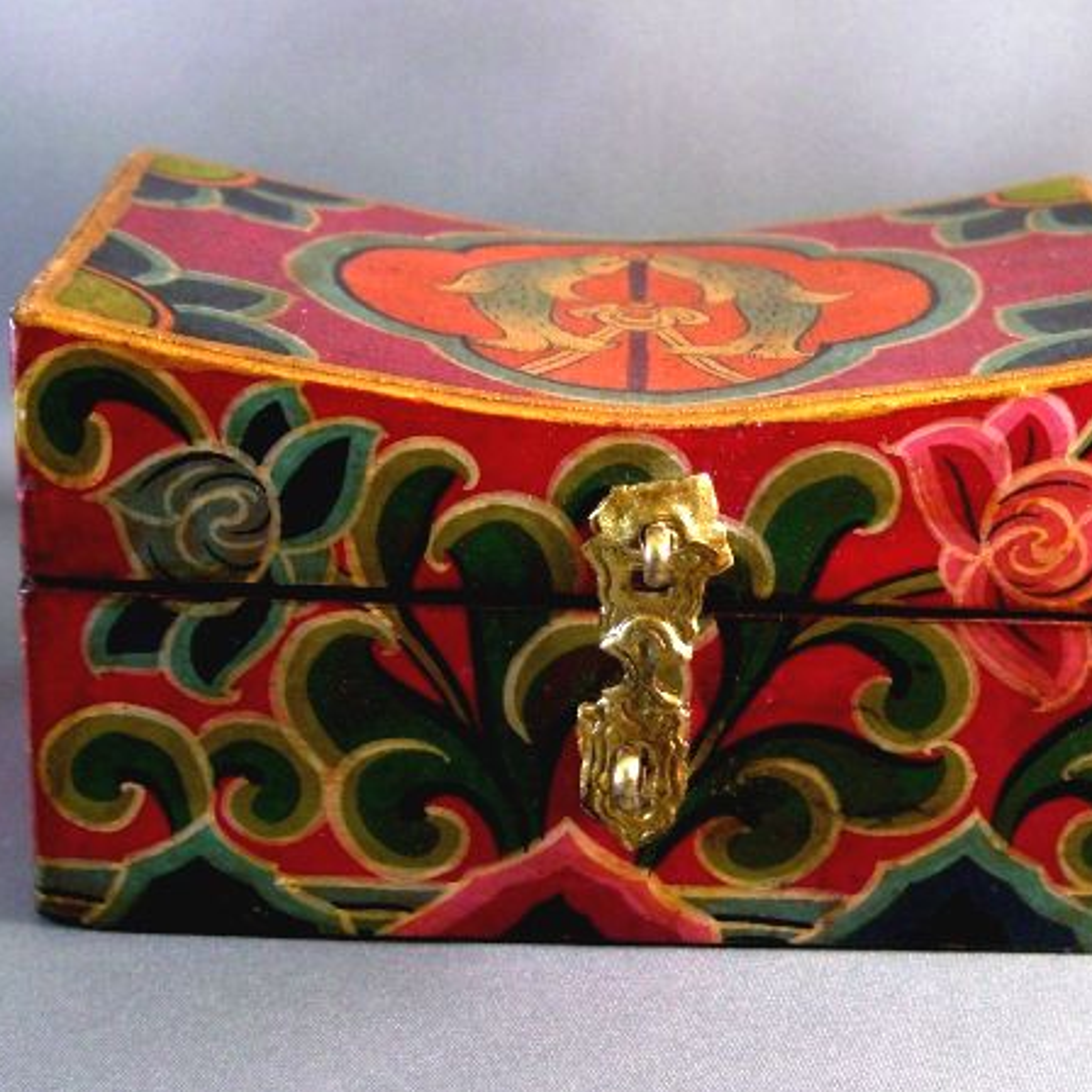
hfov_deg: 37.5
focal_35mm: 45
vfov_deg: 37.6
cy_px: 546
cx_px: 629
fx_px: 1606
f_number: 2.8
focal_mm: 7.9
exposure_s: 1/40
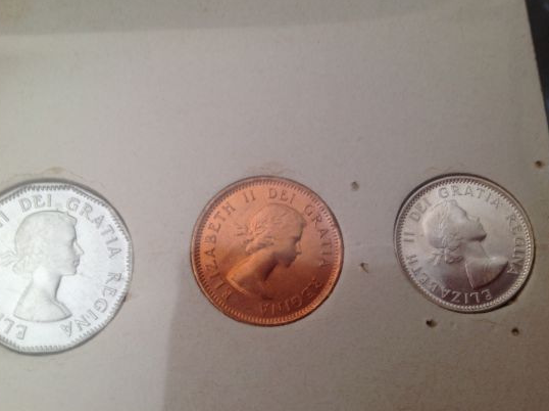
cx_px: 291
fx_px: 618
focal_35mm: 39
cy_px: 207
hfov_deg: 47.9
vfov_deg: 36.7
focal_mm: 4.28
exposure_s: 1/15
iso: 64
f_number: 2.4
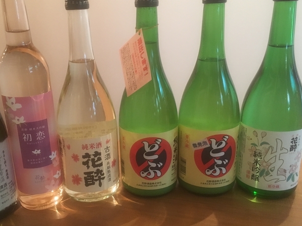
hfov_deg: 48.7
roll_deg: +2.3
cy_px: 124
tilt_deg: -20.8
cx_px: 122
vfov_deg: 37.7
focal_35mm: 38
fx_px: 331
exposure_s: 1/20
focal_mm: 4.15
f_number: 2.2
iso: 200
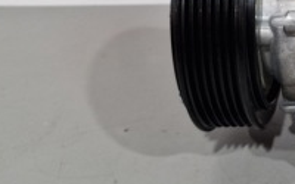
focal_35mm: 78
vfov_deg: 16.2
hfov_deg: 22.9
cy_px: -18
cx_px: 406
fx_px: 627
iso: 50
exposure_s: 1/100
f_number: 1.8
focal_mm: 5.54
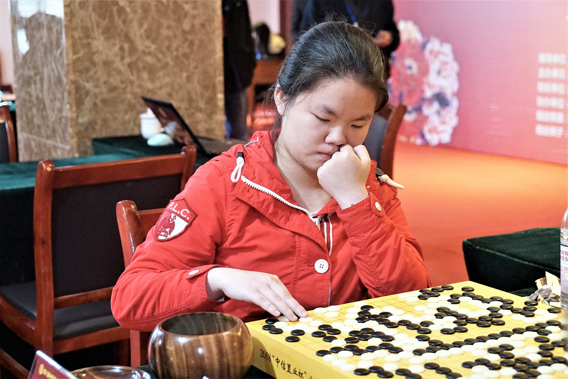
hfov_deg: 30.5
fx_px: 1041
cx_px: 284
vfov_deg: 20.6
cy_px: 190
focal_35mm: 66
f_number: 4
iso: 2500
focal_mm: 44
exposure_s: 1/80
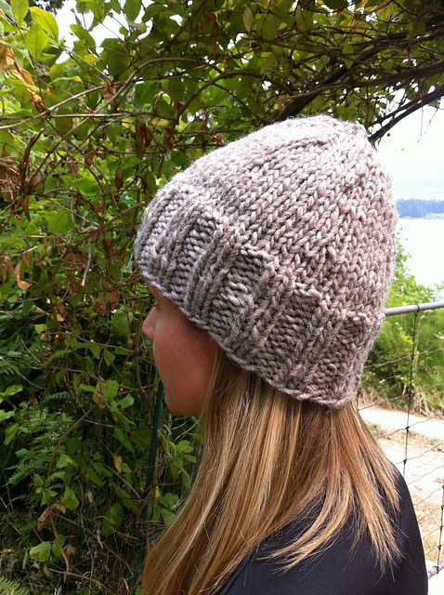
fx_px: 600
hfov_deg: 40.6
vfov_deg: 52.7
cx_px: 222
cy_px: 298
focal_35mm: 35
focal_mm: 3.85
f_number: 2.8
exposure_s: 1/372
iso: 80
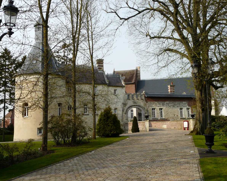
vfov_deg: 37.3
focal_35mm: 40
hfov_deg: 45.8
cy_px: 90
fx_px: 269
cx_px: 113
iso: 100
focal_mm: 6.3
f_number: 5.6
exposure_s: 1/250
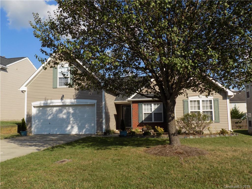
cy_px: 94
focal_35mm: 30
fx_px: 218
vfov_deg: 46.8
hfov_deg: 60.0
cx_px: 126
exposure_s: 1/1000
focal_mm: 5.3
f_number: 3.3
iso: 80
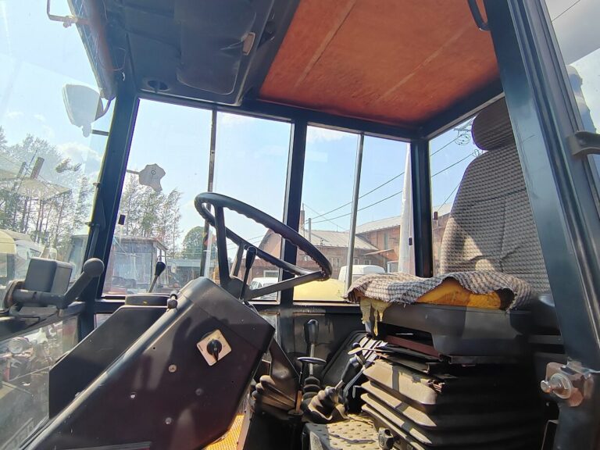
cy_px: 225
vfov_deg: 54.9
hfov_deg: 69.4
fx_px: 433
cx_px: 300
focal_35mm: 25
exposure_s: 1/820
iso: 100
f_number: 2.2
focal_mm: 2.16
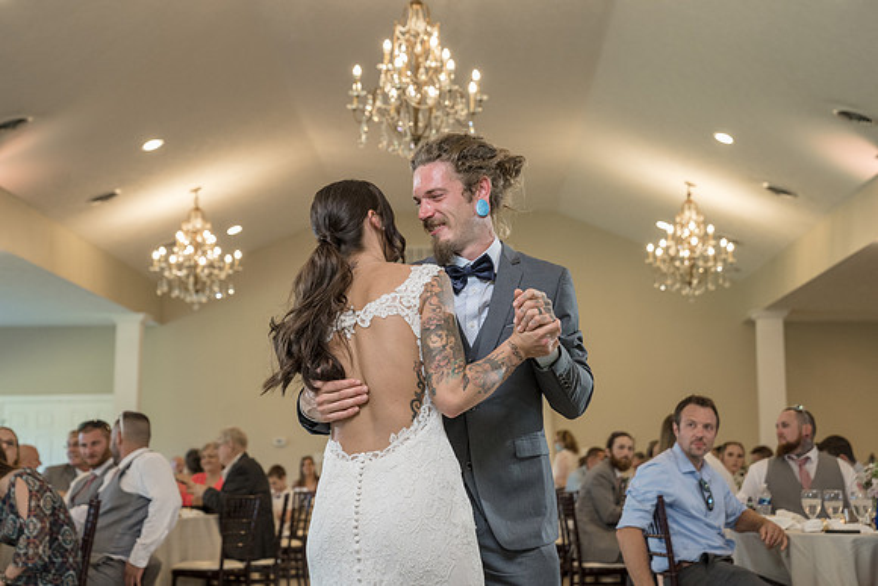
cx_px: 460
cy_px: 274
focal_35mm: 65
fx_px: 1594
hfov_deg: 30.8
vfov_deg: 20.8
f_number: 4
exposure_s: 1/250
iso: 2000
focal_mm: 59
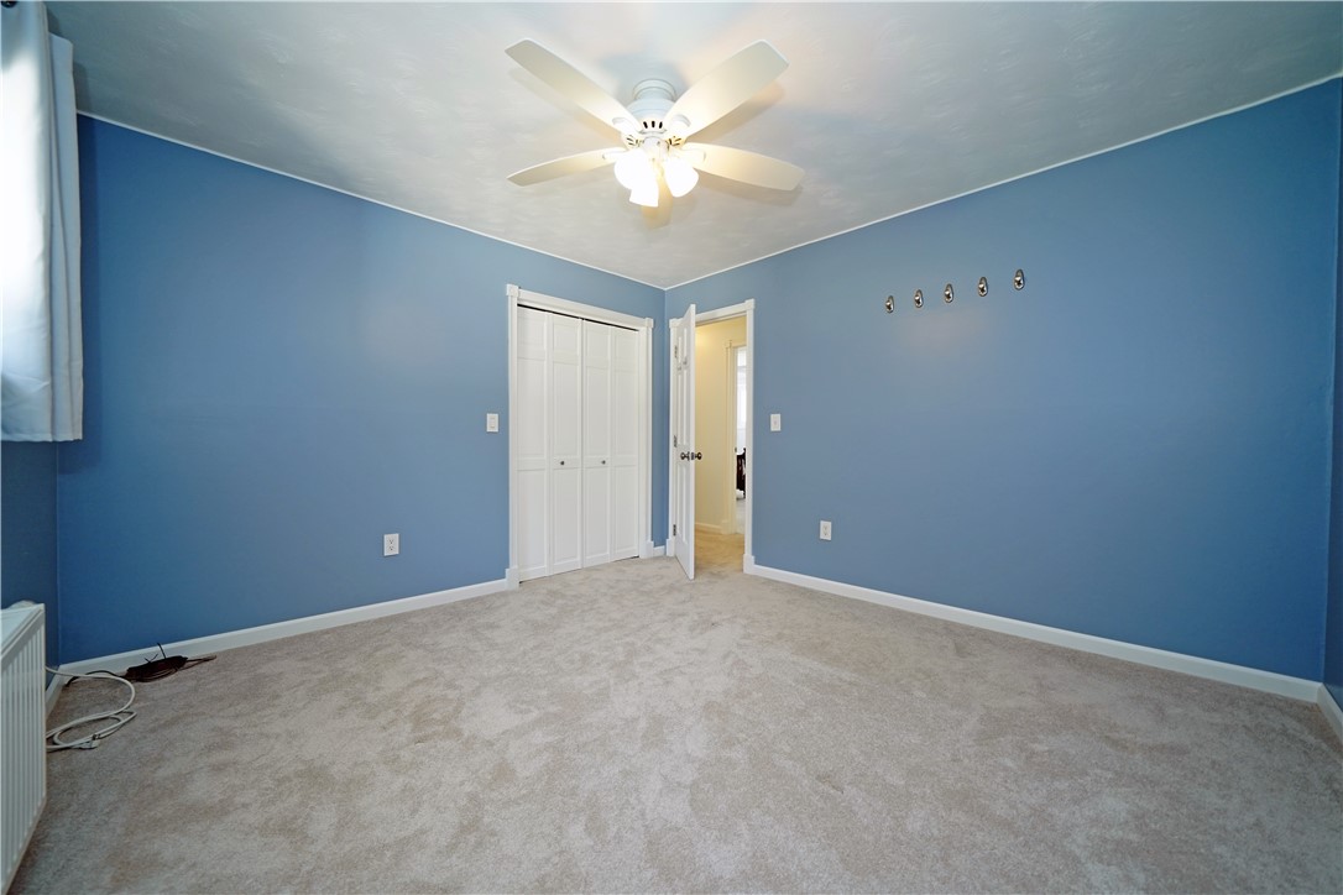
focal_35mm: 13
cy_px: 448
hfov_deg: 108.3
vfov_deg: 85.4
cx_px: 672
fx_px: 485
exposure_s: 1/80
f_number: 4
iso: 800
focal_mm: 13
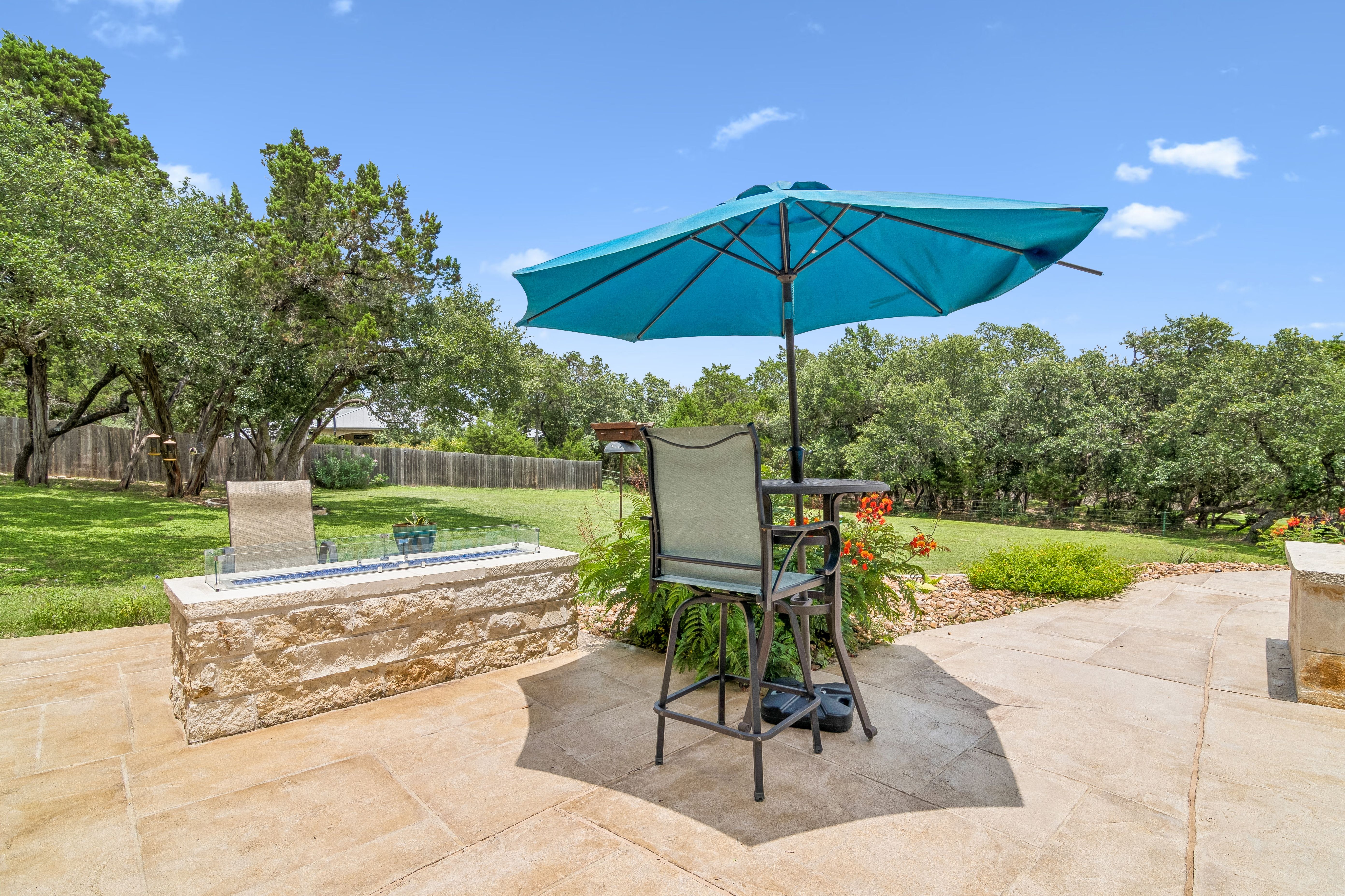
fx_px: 598
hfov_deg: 96.7
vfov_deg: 73.7
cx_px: 672
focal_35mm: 16
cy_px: 448
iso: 100
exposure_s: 1/500
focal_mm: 11
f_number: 9
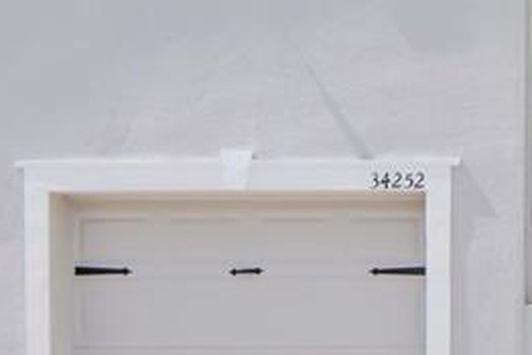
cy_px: 124
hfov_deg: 24.2
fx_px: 1212
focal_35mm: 82
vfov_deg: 16.6
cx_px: 463
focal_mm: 14
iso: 800
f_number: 10
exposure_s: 1/1250
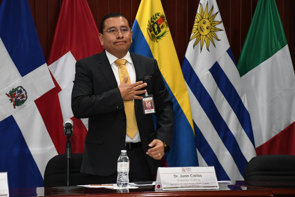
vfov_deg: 12.2
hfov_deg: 18.3
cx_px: 148
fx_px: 918
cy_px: 98
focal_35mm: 112
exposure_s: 1/125
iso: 3200
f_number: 6.3
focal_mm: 75
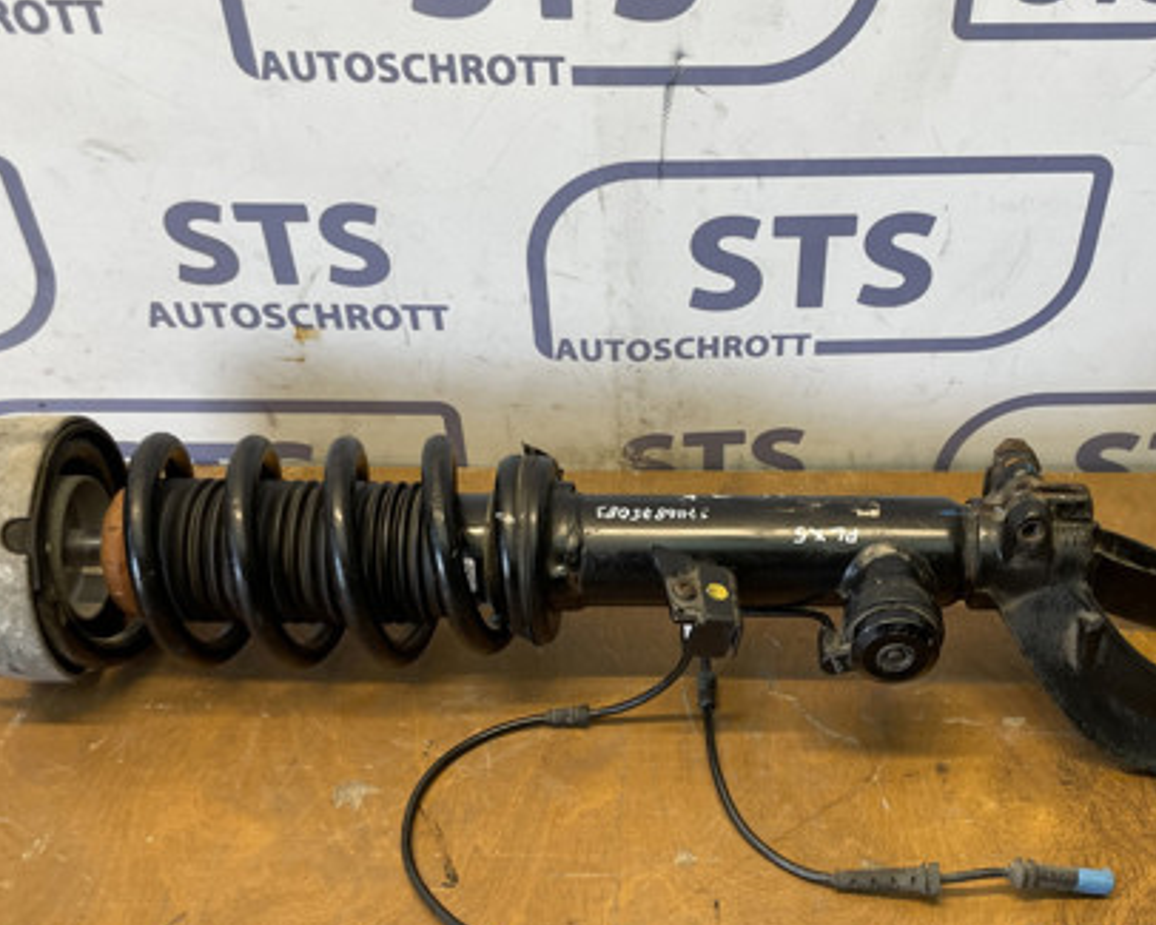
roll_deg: -2.2
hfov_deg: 45.3
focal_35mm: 40
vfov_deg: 37.1
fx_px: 1369
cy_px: 579
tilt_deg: -43.0
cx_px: 737
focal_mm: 4.2
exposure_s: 1/100
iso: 100
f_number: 1.6
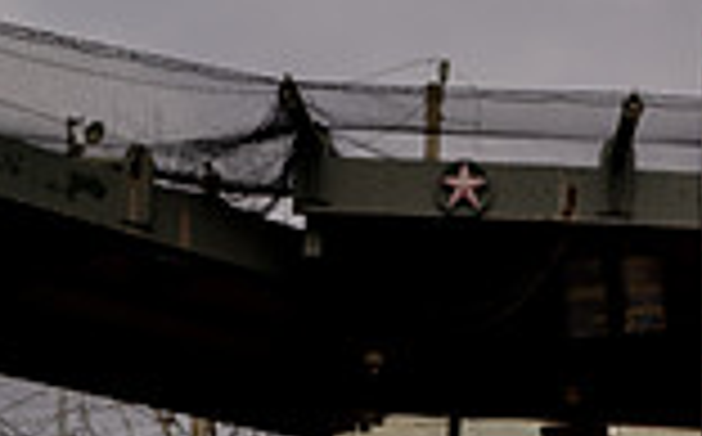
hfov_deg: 20.1
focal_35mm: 103
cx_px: 513
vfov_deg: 11.0
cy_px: 989
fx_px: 1968
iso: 125
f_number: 7.1
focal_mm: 35
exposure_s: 1/250
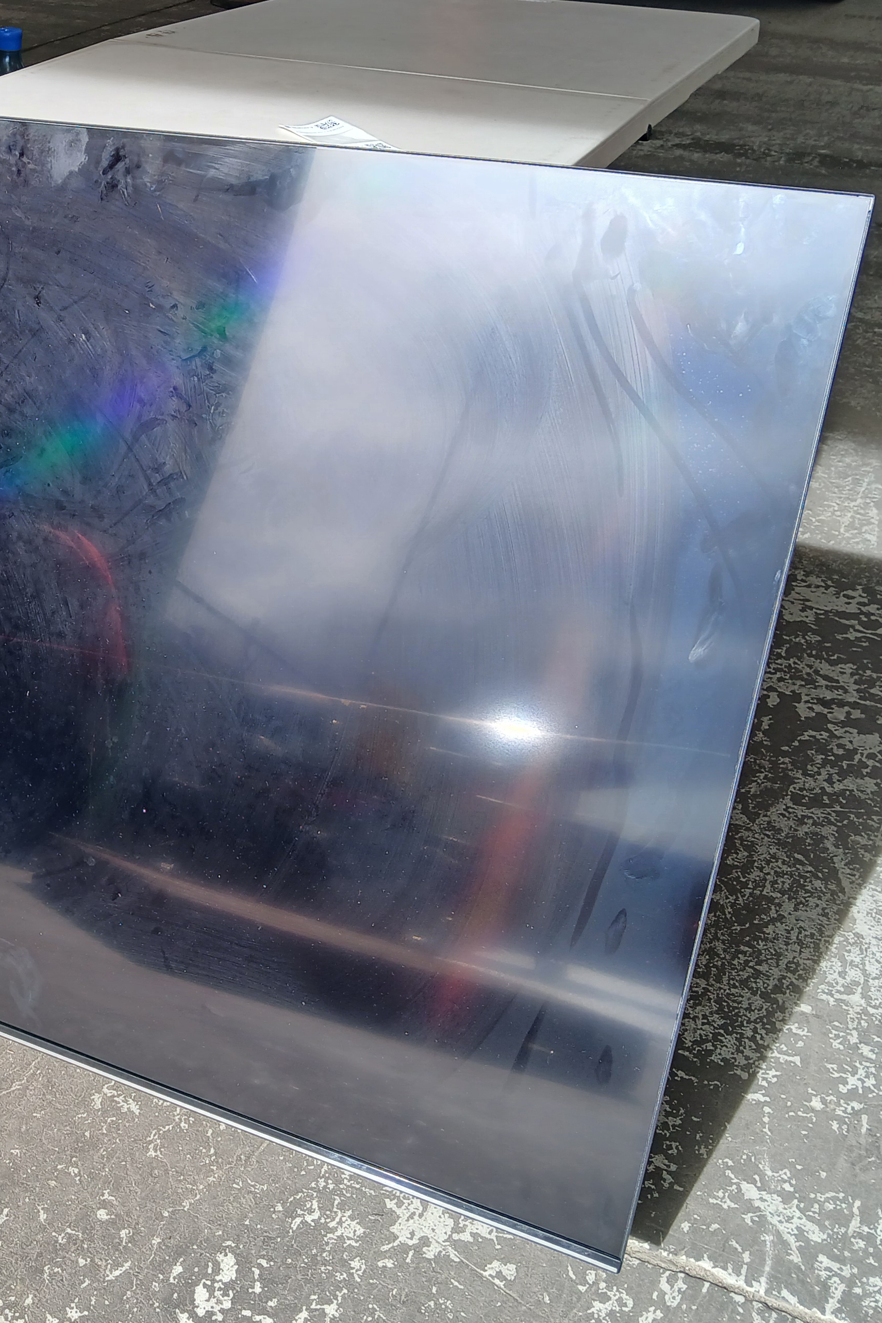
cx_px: 2
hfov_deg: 29.2
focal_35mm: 43
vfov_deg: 45.4
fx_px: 1580
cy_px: 653
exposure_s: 1/140
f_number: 1.8
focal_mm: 3.98
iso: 20
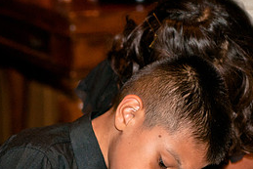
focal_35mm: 251
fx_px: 1766
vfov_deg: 5.5
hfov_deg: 8.2
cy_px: 167
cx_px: 168
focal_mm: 75
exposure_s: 1/200
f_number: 3.2
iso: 400
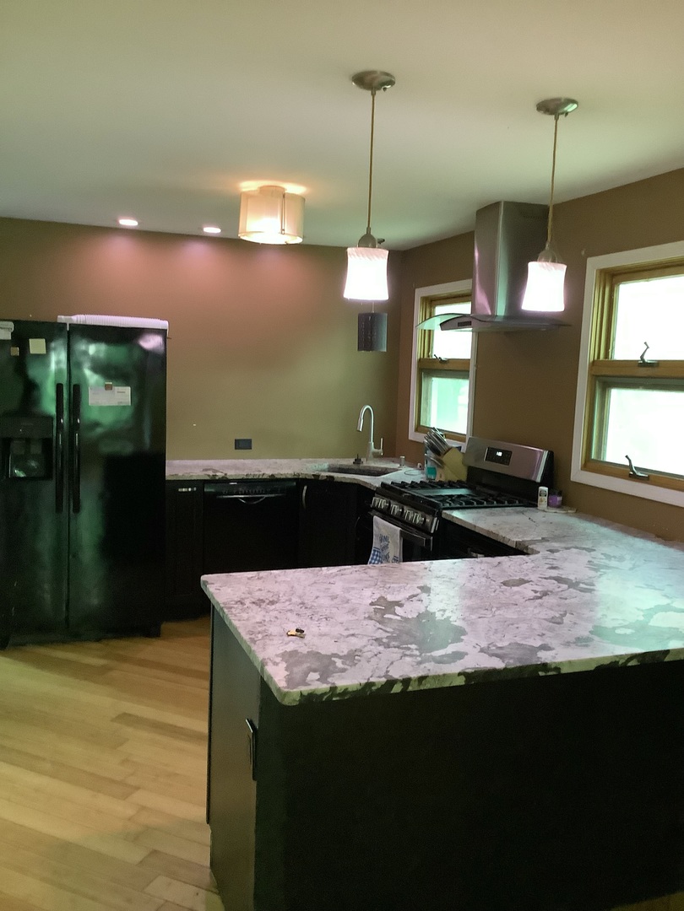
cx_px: 342
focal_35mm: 31
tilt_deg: -7.3
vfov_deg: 58.4
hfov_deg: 45.4
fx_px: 817
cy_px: 456
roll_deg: -2.6
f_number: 2.4
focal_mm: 3.3
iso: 400
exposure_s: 1/25
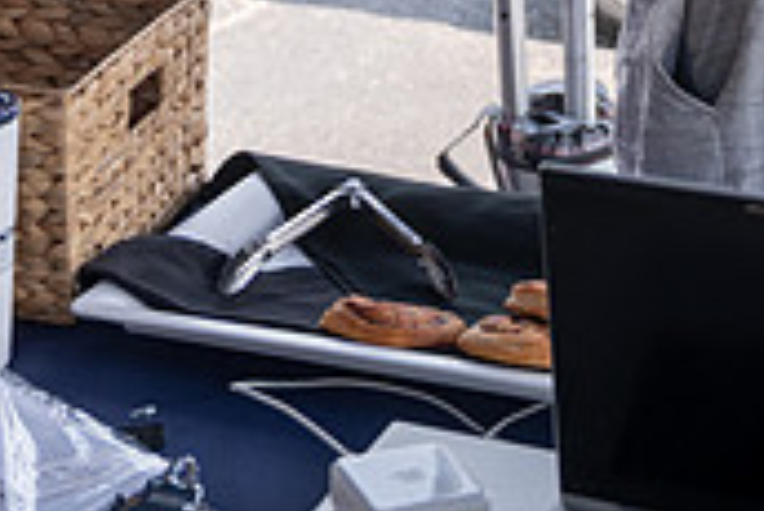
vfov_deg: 11.6
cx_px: 351
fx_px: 2358
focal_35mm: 111
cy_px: -338
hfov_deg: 18.4
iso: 250
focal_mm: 33
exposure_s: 1/320
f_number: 4
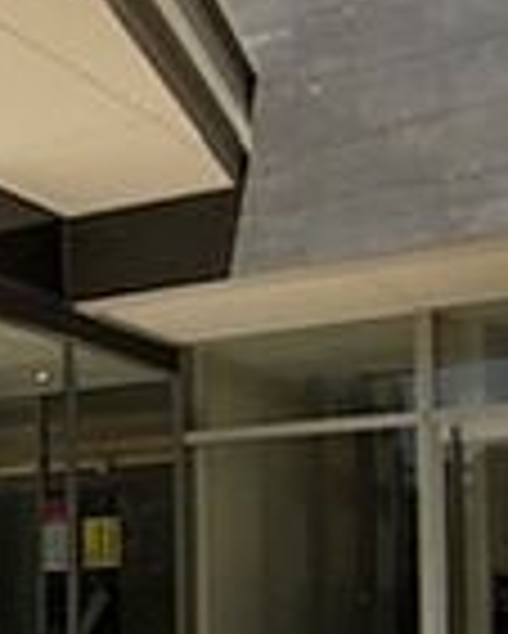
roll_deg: +0.9
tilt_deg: -2.0
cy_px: 652
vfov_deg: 16.2
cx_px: -504
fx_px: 2178
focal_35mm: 116
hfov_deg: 11.9
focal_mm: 3.99
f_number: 1.8
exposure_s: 1/1453
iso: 20
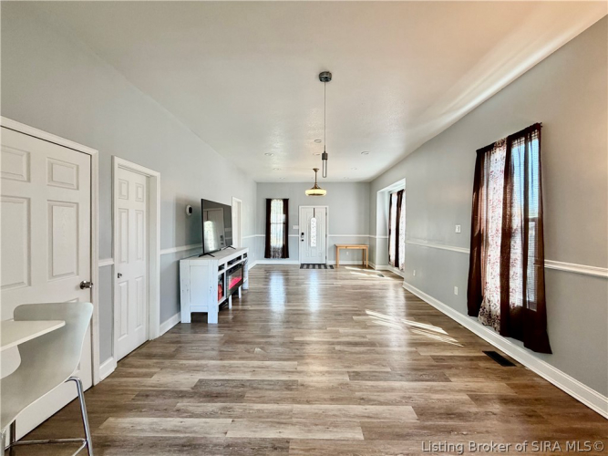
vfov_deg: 85.7
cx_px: 304
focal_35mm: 14
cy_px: 228
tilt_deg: -0.4
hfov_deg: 102.1
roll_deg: -0.2
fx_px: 246
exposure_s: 1/60
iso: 200
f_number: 2.2
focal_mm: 2.22
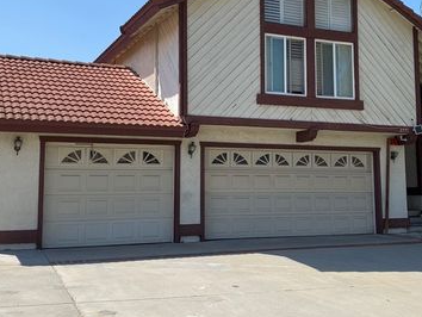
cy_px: 119
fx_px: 573
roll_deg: +0.6
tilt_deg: +7.6
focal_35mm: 47
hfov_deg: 40.3
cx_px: 240
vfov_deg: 30.8
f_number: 1.8
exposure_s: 1/3300
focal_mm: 4.25
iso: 32
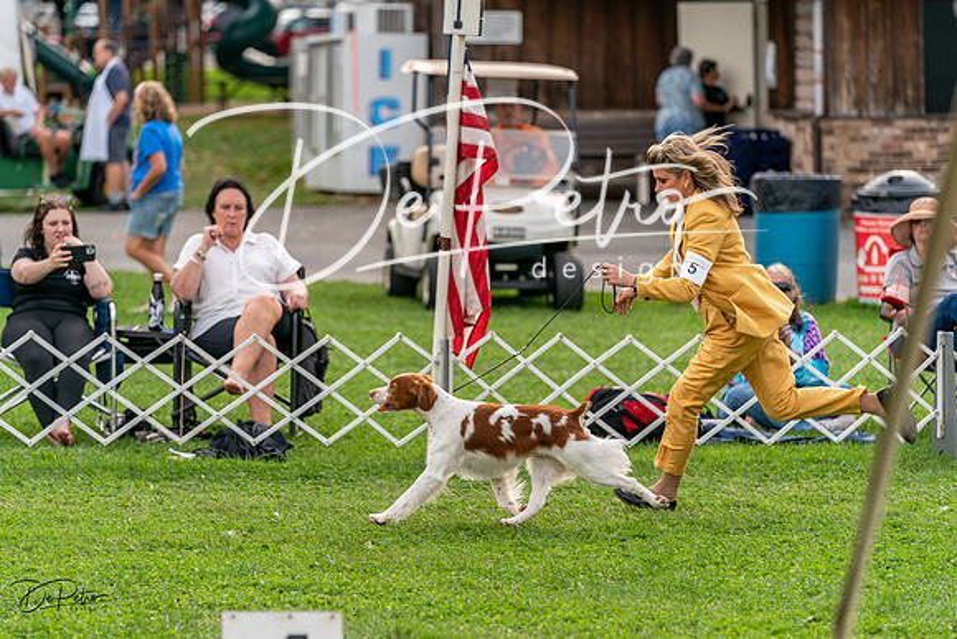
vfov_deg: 8.2
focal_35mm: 168
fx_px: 4467
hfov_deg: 12.2
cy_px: 320
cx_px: 478
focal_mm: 168
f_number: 3.5
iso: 250
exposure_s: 1/1250
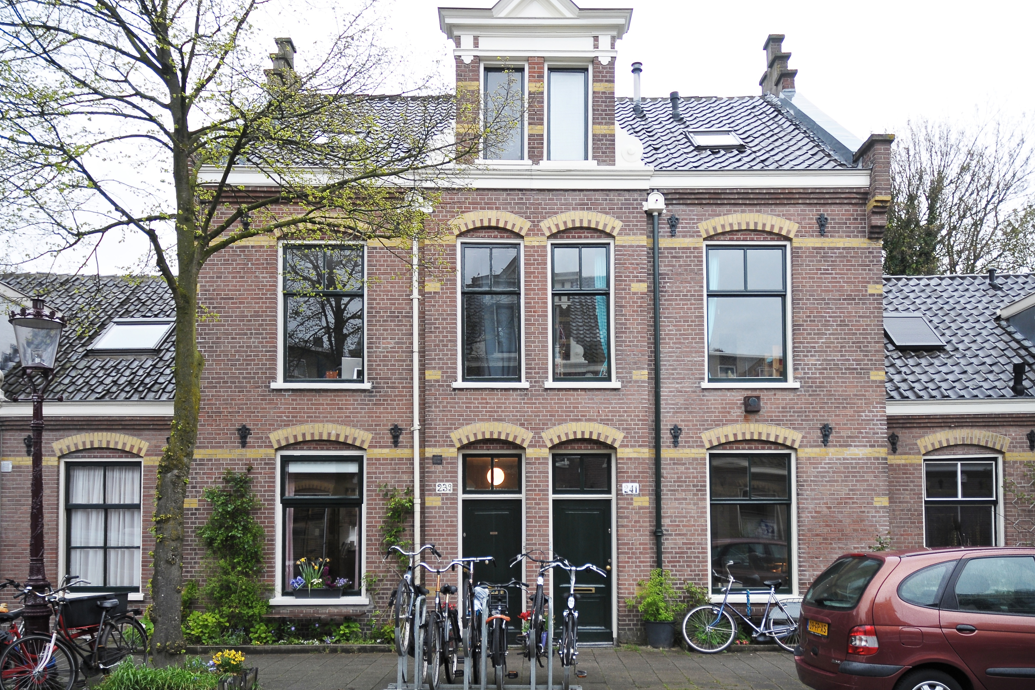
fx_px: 805
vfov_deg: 46.4
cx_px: 531
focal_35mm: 28
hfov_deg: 65.5
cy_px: 345
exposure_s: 1/45
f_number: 3.5
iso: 200
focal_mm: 18
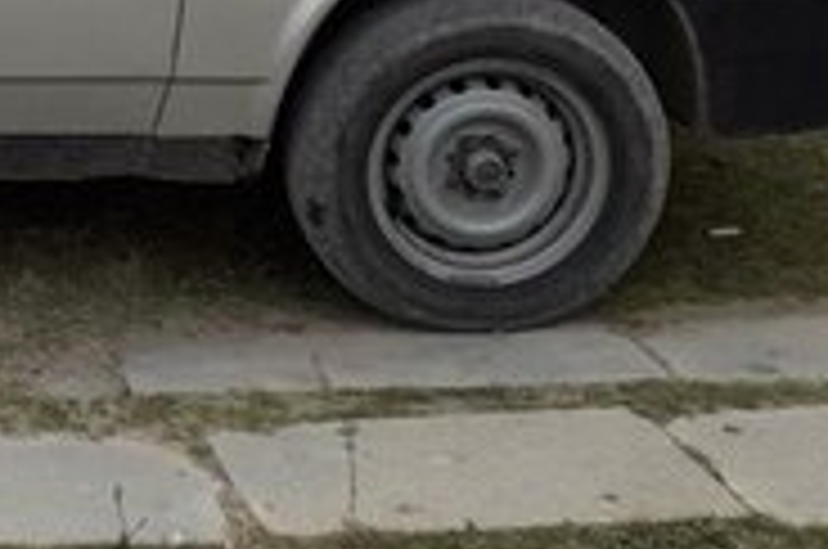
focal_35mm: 101
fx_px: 2319
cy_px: -133
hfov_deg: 18.6
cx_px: -297
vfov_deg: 13.1
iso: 40
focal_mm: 3.6
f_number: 1.9
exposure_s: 1/460
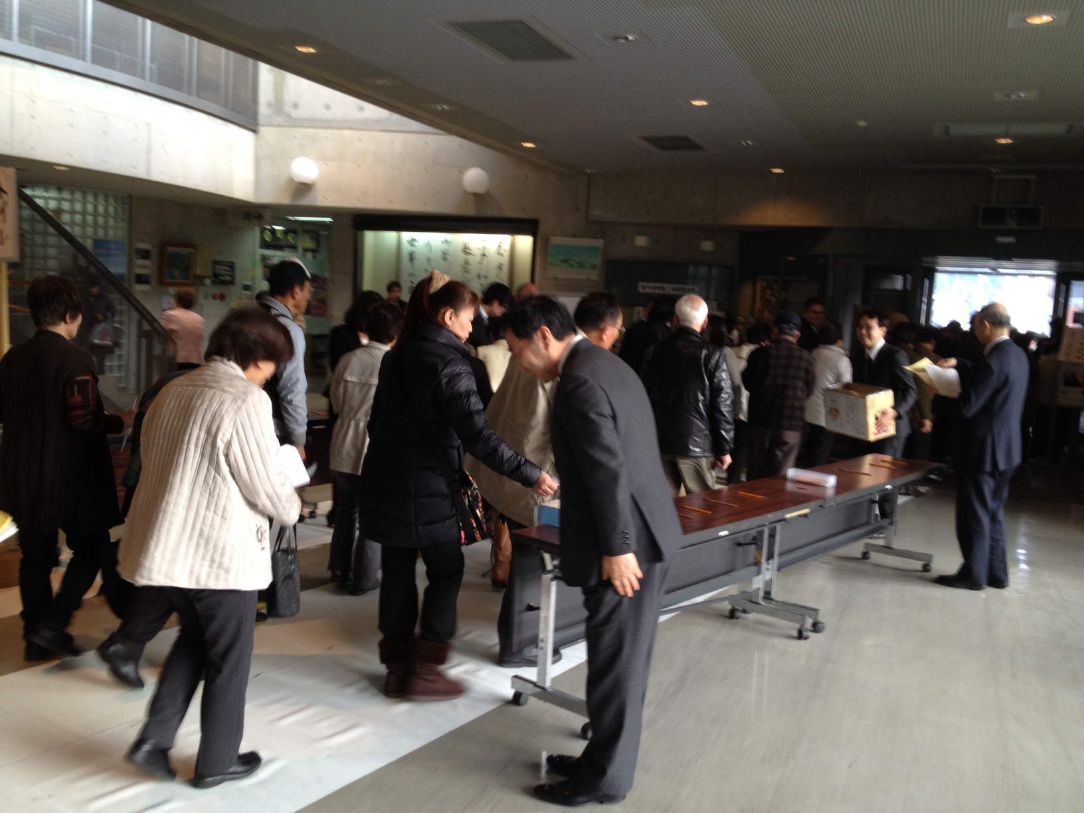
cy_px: 406
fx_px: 1096
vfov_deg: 40.7
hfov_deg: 52.6
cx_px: 542
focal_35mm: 35
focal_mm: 4.28
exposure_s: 1/24
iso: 50
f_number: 2.4
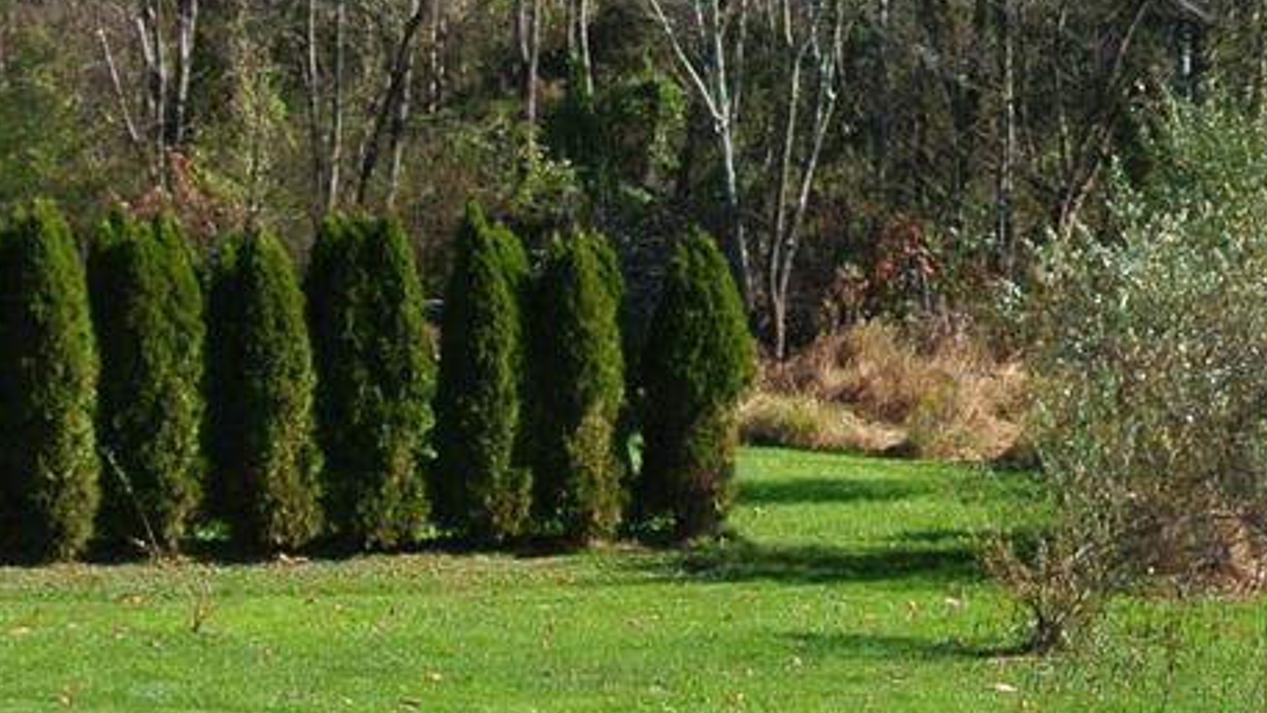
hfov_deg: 16.1
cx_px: 1575
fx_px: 4266
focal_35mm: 127
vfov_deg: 9.5
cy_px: 422
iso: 100
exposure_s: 1/500
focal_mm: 10
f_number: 4.5
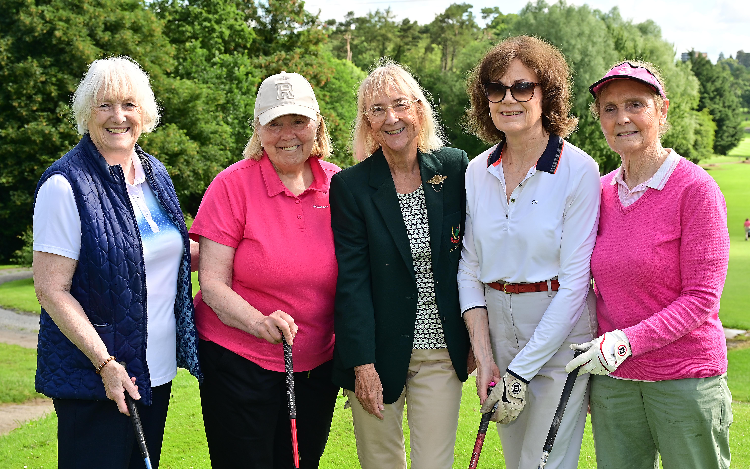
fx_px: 1145
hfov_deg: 36.3
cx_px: 372
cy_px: 233
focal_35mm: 56
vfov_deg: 23.1
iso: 400
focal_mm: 54
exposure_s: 1/250
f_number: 9
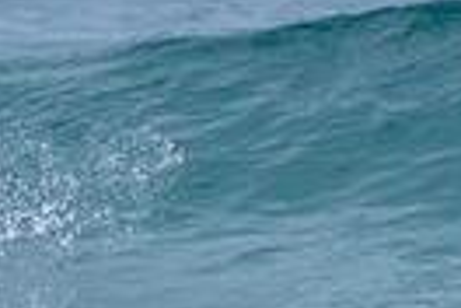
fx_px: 34521
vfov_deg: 0.5
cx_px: -217
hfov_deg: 0.8
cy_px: 278
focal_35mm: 2696
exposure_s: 1/2000
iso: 2000
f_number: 5.6
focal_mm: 500
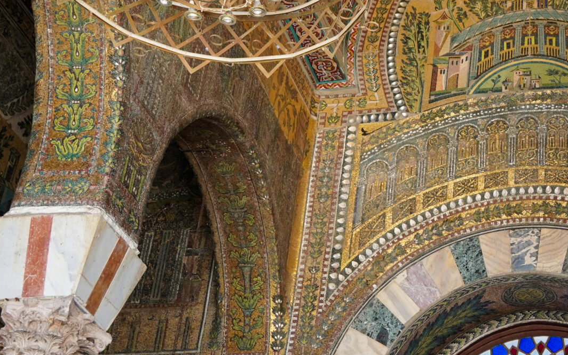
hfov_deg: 26.0
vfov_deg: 16.8
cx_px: 499
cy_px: 79
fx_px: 1195
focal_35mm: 77
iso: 200
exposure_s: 1/160
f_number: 4
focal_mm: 21
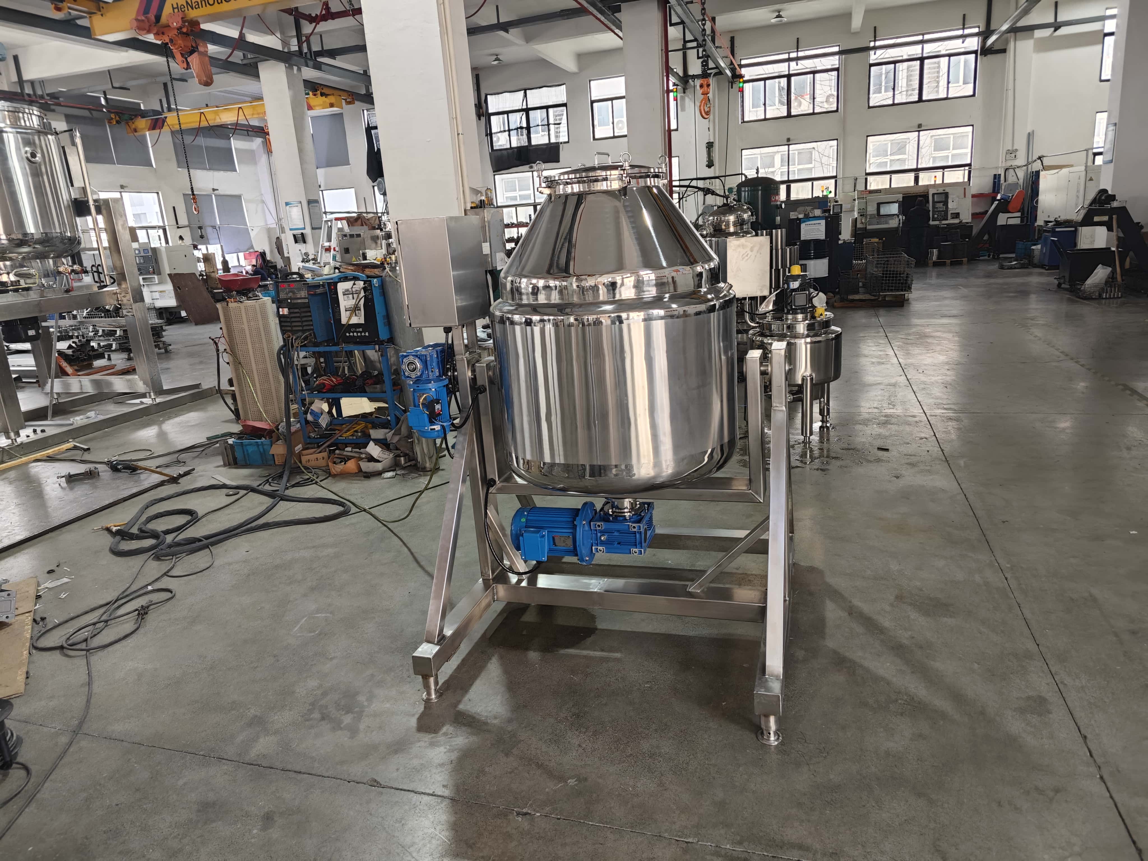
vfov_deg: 58.9
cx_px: 574
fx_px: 763
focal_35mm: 23
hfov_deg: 73.9
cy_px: 430
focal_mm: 5.43
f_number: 1.8
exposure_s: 1/100
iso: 320
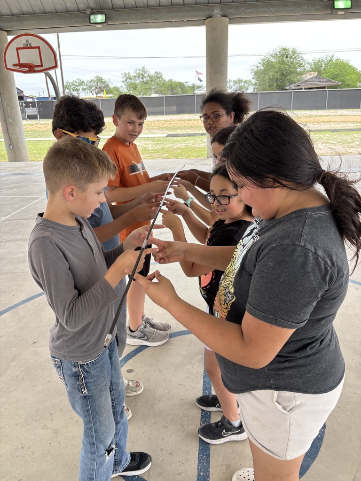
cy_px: 240
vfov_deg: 67.3
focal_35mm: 26
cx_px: 180
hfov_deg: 53.1
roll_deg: -1.6
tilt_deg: -22.6
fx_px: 362
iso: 50
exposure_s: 1/315
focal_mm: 5.96
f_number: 1.6
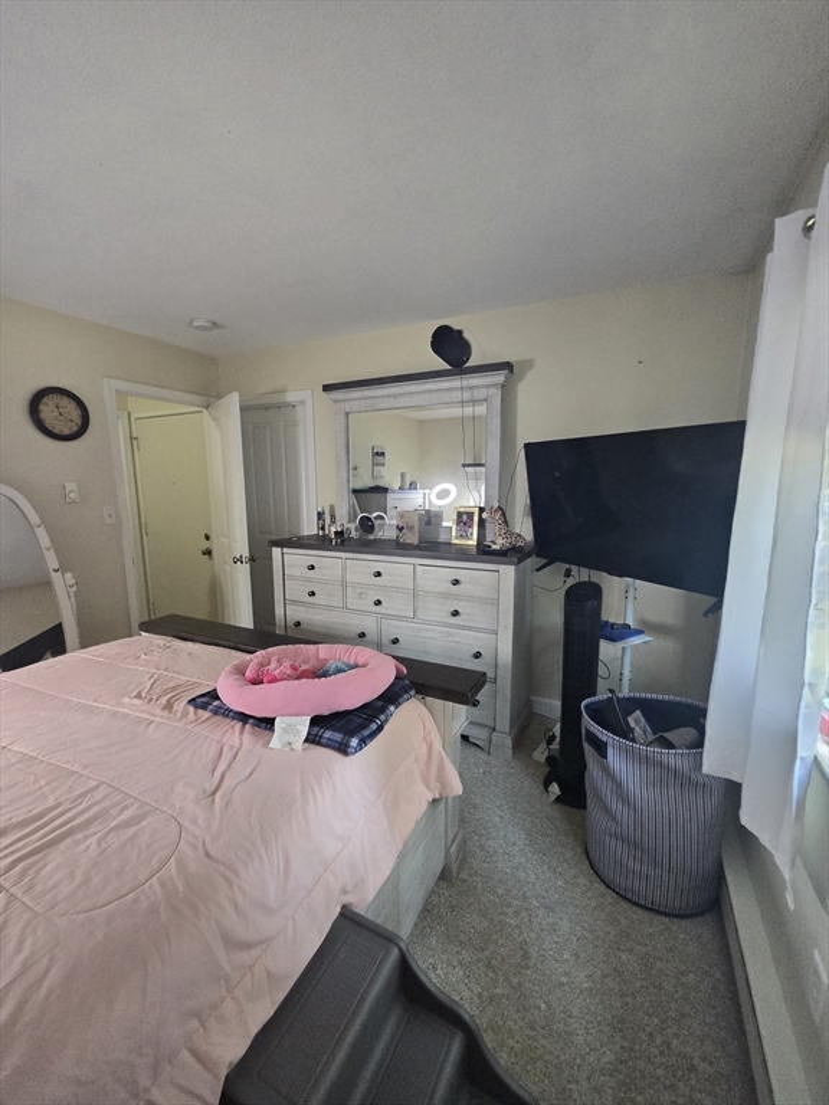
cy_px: 552
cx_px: 414
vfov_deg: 106.2
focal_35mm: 13
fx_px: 415
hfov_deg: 89.9
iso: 320
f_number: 2.2
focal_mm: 2.2
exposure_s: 1/60
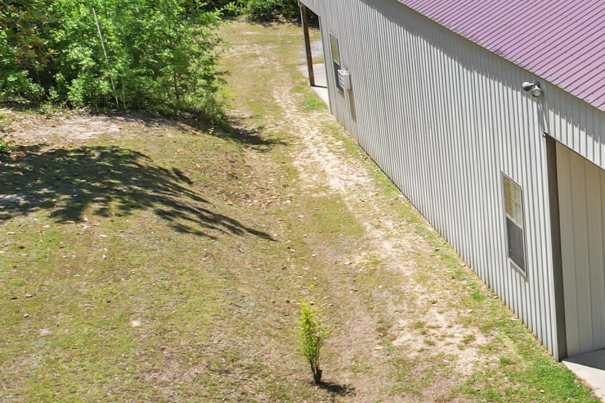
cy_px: 196
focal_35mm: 64
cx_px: 779
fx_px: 1076
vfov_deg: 21.3
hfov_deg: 26.7
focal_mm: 8.38
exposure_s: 1/1000
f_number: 2.8
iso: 100
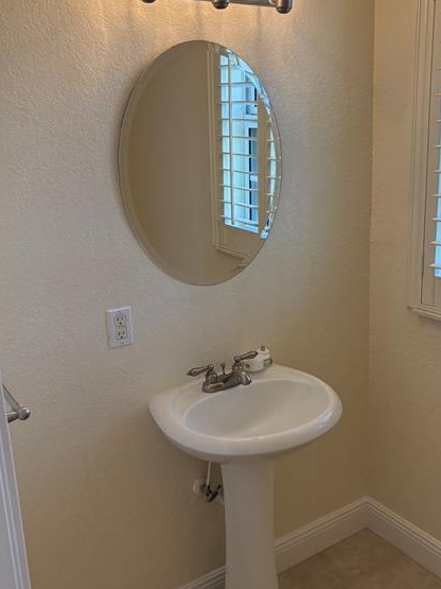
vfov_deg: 51.4
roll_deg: +1.2
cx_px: 249
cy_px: 299
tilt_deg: -15.1
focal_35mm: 36
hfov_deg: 39.6
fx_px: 612
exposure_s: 1/189
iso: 125
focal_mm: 5.96
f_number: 1.6
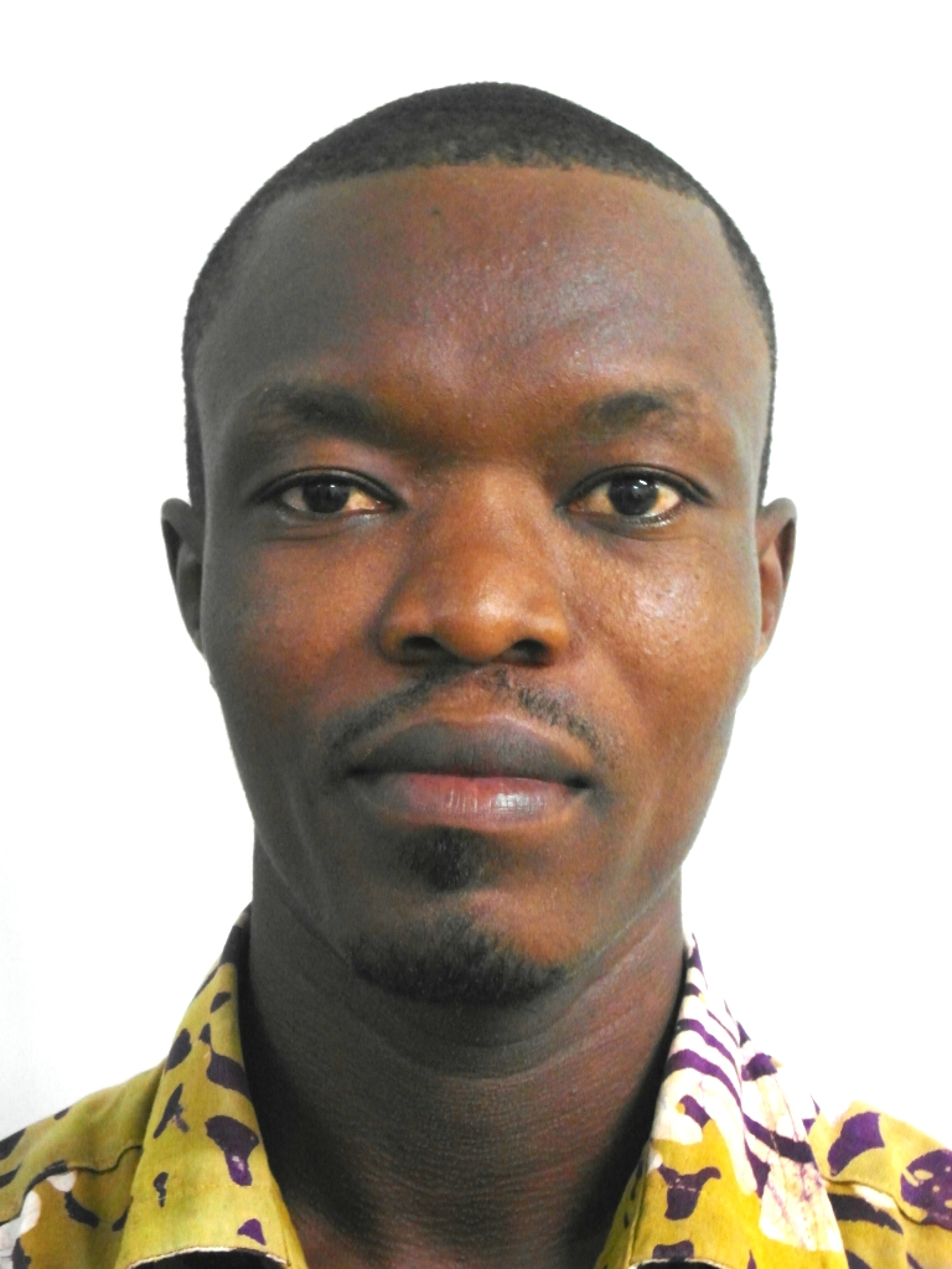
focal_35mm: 93
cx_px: 476
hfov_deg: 15.9
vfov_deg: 21.1
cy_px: 634
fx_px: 3410
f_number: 3.9
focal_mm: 16.5
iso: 800
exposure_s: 1/10
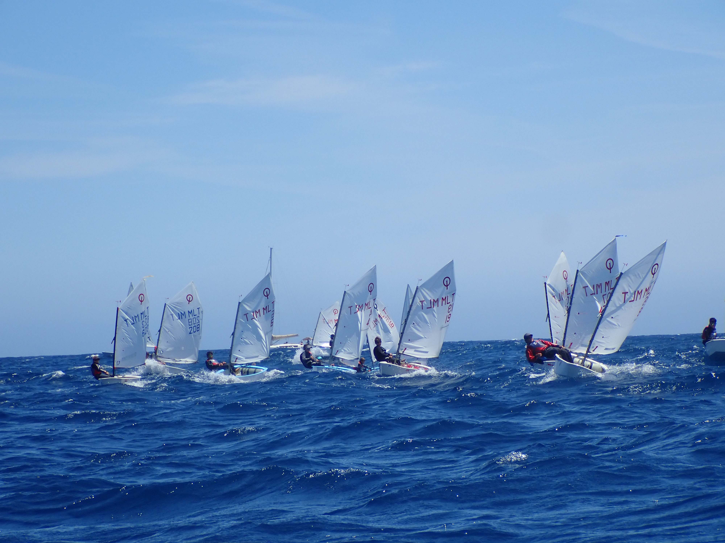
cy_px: 272
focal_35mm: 80
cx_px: 362
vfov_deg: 18.4
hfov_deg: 24.4
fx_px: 1676
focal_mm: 14.41
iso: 200
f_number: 5.6
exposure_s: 1/800
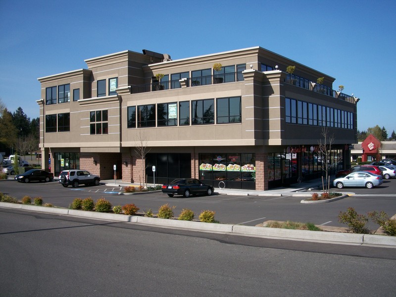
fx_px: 400
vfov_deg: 40.7
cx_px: 198
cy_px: 148
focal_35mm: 35
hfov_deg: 52.6
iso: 80
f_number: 5.6
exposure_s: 1/400
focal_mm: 6.3
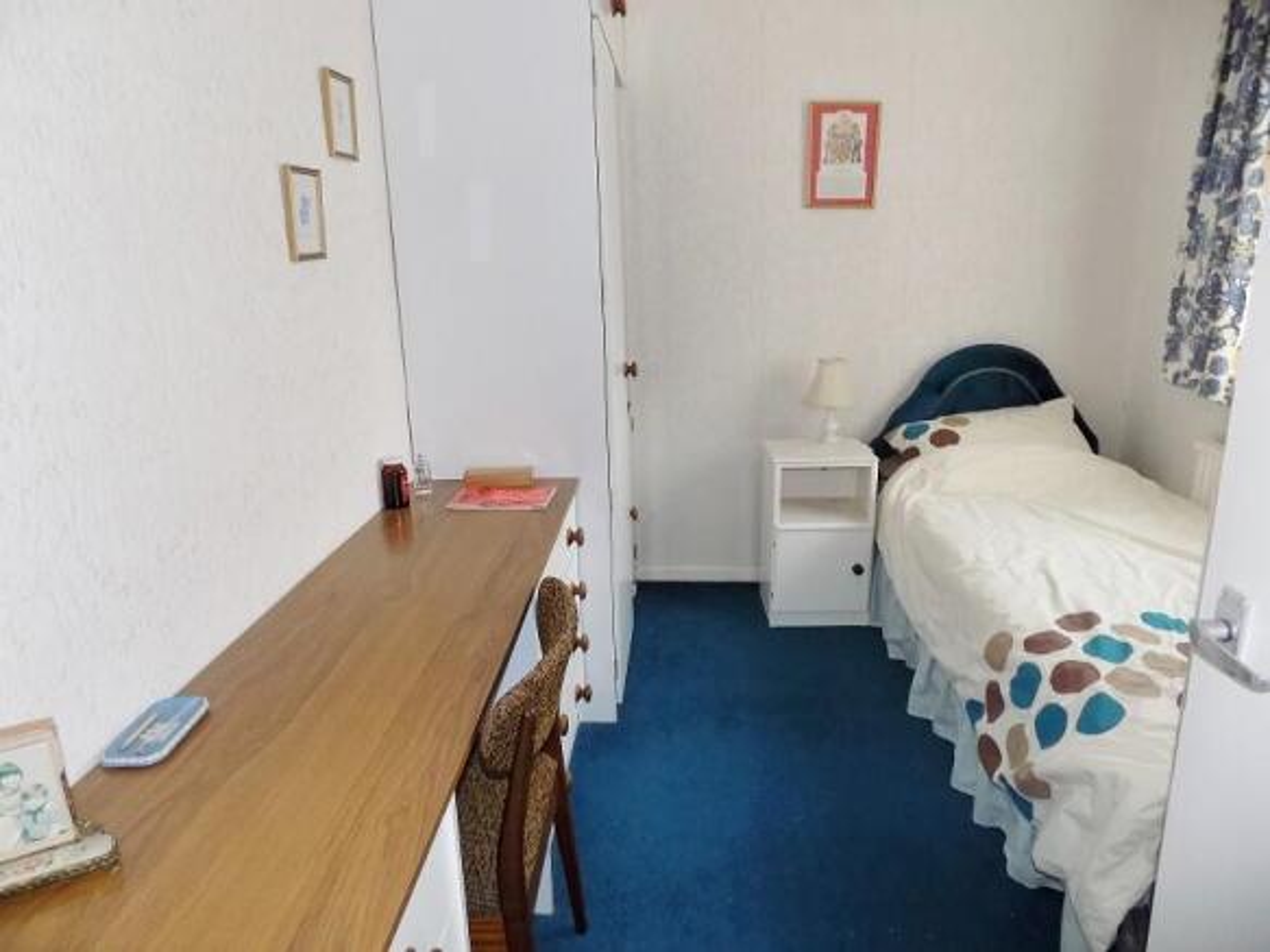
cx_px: 635
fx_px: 844
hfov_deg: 73.9
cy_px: 476
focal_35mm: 23
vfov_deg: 58.9
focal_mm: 4
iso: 200
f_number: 3.1
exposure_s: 1/30
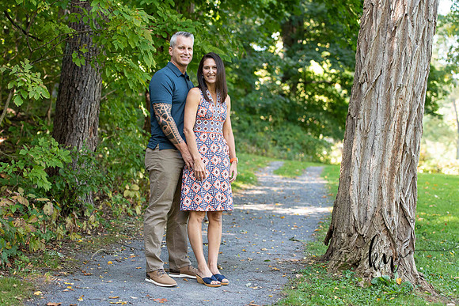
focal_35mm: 70
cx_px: 230
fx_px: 893
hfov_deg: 28.8
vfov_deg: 19.5
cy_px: 153
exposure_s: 1/320
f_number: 2.8
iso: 640
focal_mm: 70
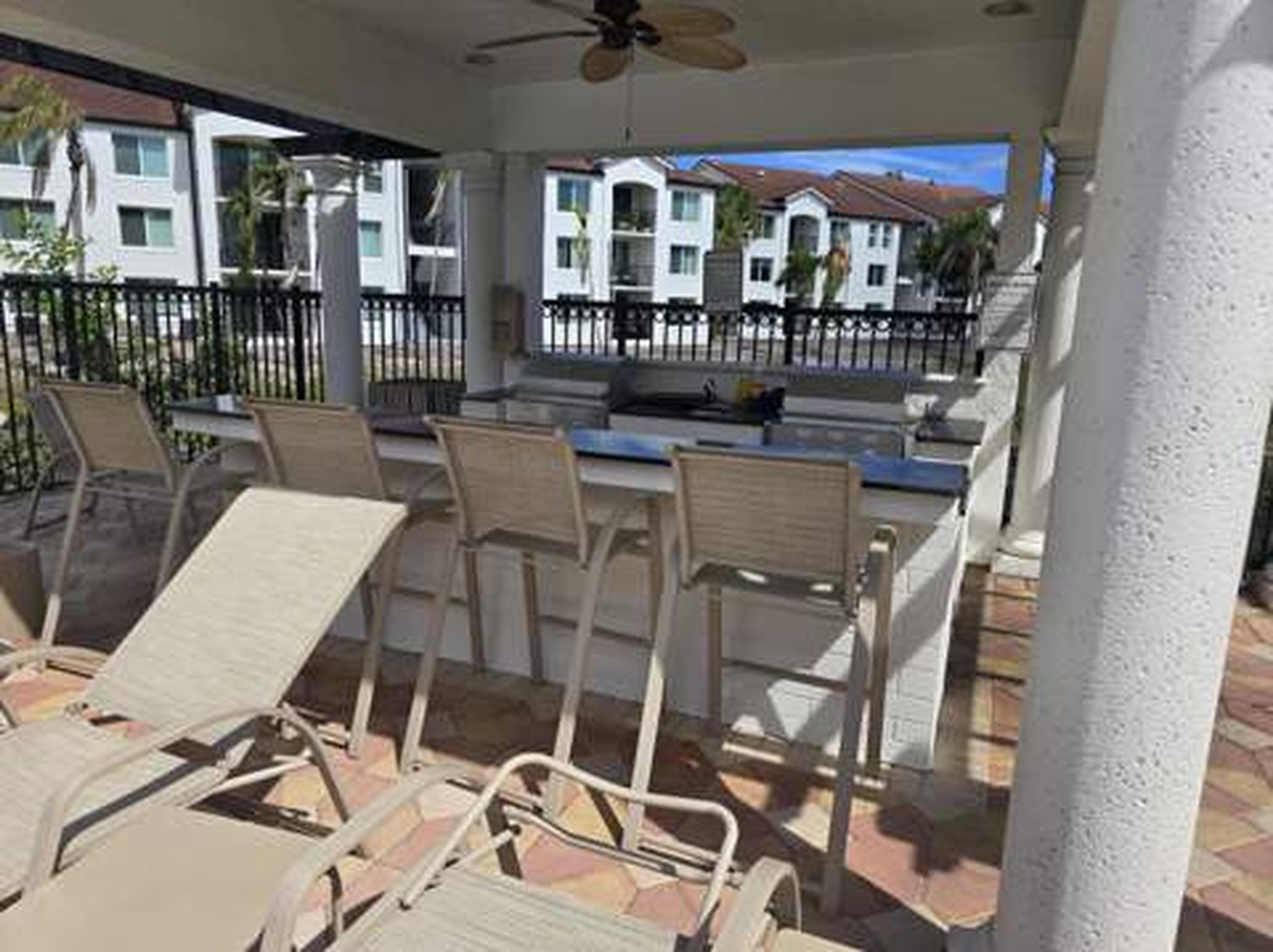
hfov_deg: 74.0
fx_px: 845
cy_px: 476
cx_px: 636
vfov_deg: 58.8
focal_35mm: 23
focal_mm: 6.3
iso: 12
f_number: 1.7
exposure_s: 1/1070
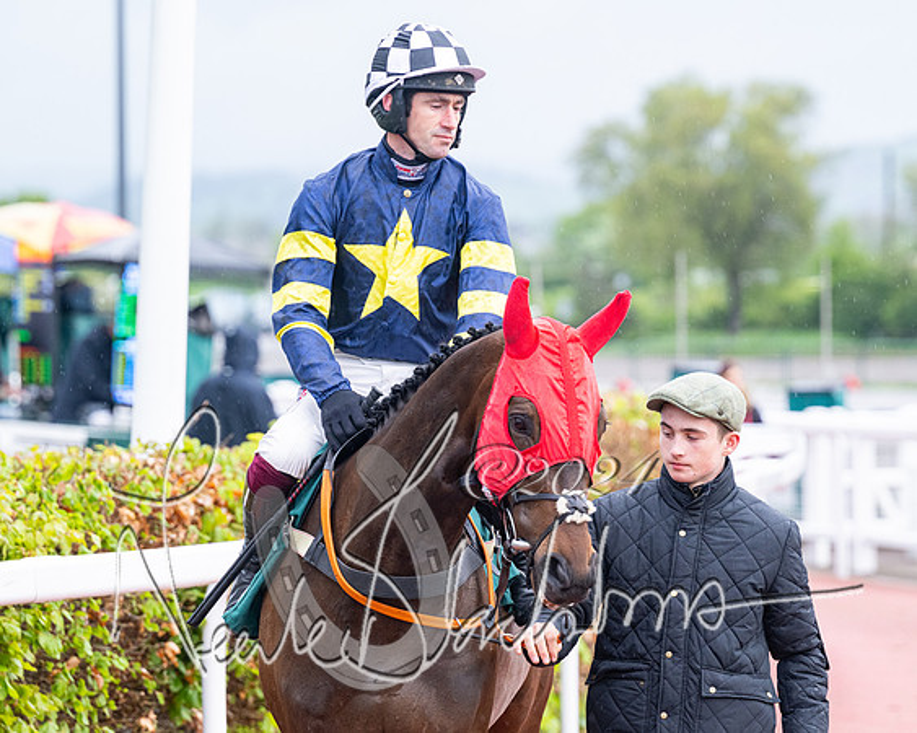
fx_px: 6650
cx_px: 565
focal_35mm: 245
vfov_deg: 6.3
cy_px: 370
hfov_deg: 7.9
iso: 1000
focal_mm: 195
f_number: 5
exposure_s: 1/500
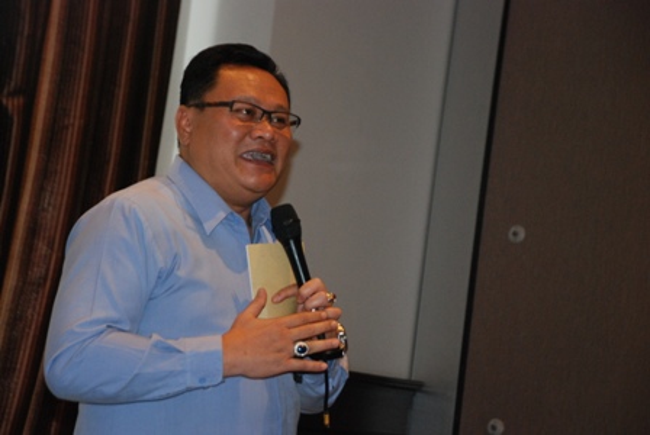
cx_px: 325
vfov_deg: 12.2
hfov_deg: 18.2
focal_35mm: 112
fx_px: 2034
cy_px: 218
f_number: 5.6
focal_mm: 75
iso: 1250
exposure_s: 1/40
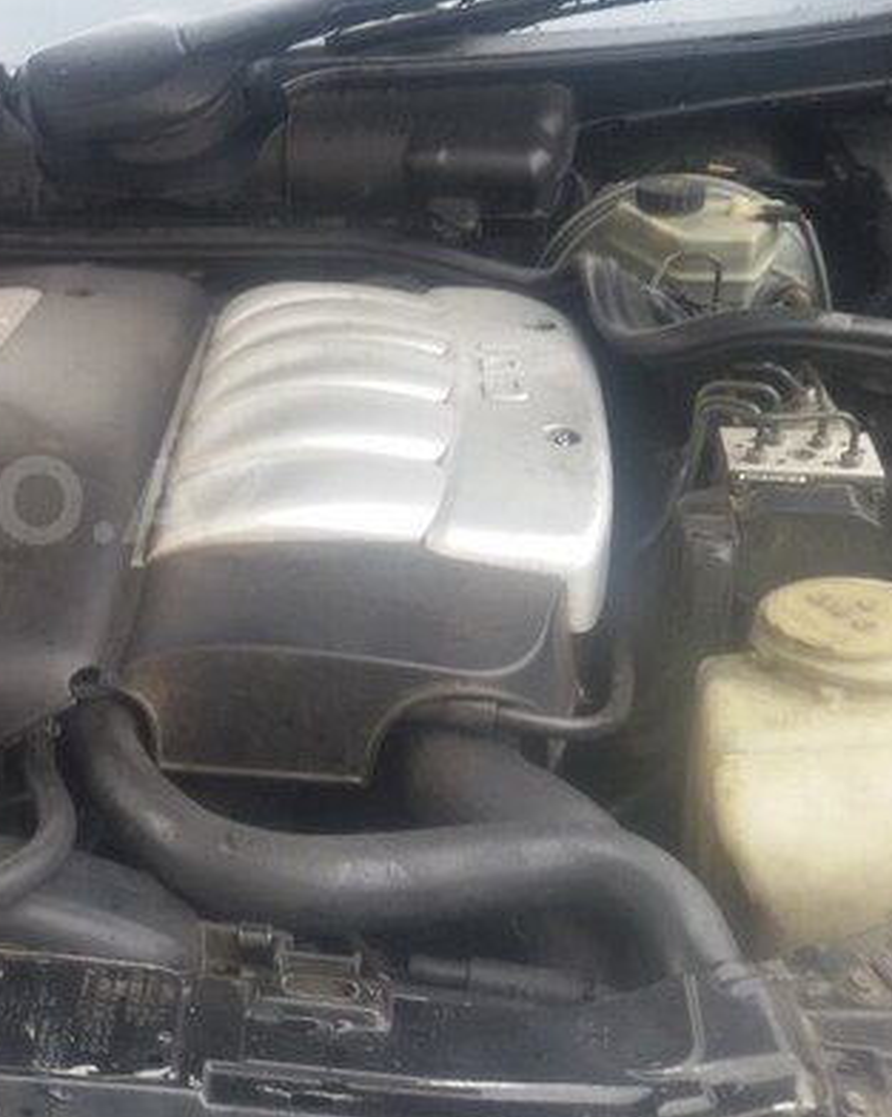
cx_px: -17
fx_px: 1685
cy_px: 500
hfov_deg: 27.8
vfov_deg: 36.6
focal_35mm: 51
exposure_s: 1/33
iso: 40
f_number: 2.4
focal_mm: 2.93
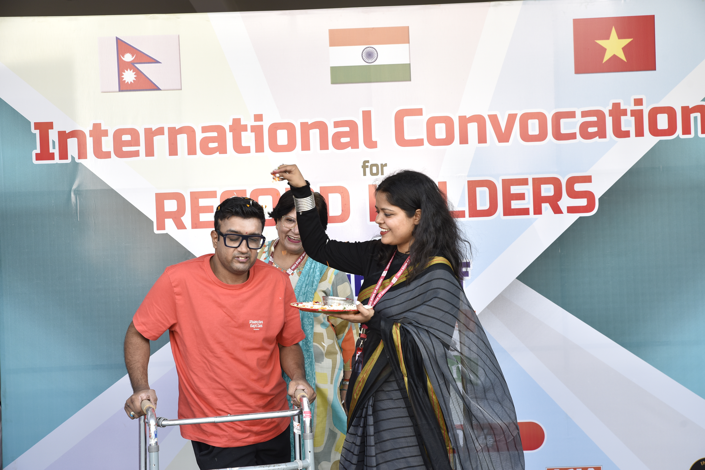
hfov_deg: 36.2
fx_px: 1077
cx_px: 352
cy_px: 235
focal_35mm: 55
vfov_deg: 24.6
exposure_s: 1/125
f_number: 5.6
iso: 400
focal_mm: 55
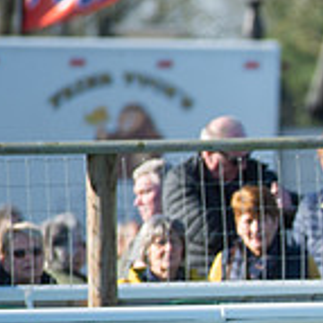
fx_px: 10916
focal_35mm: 1034
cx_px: 644
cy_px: 271
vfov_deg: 1.7
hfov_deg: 1.7
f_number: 7.1
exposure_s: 1/3200
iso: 800
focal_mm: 300
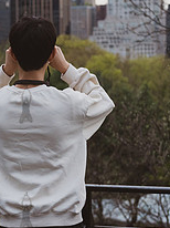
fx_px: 997
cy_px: 103
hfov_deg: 9.7
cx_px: 25
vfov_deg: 13.0
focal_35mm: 152
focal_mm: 56
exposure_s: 1/400
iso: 1000
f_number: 3.5
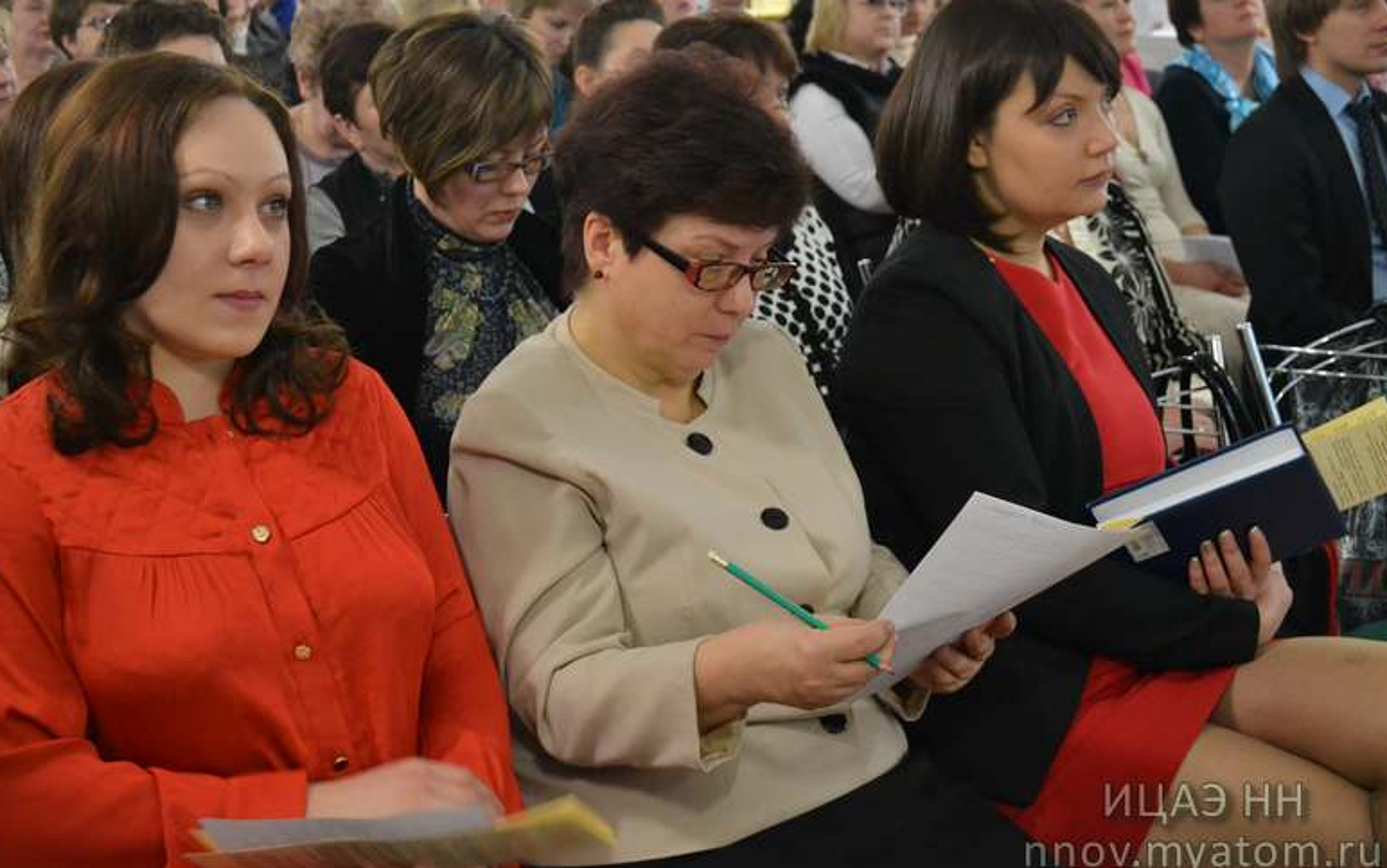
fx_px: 2155
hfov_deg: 35.7
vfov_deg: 22.8
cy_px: 407
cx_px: 694
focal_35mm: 57
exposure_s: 1/50
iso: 3200
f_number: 5
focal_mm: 36
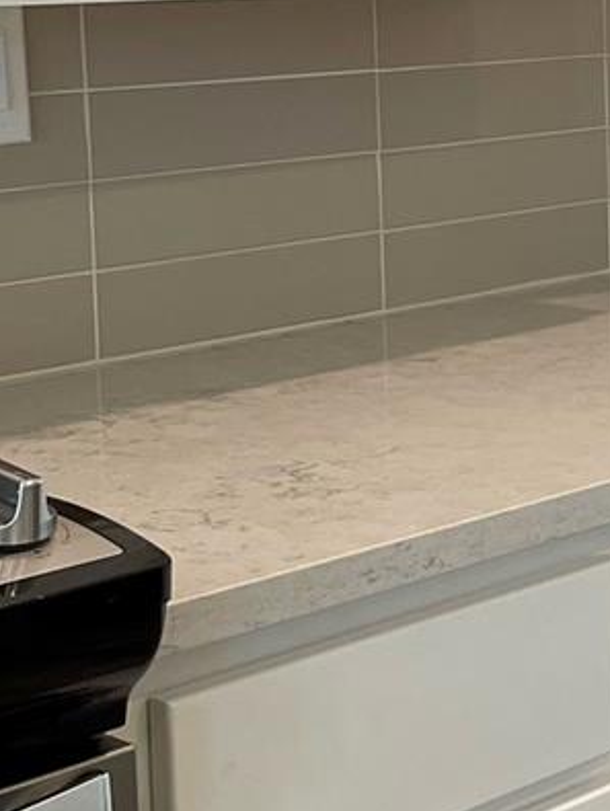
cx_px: 951
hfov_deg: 13.7
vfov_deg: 19.3
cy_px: 195
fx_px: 2369
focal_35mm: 101
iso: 100
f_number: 1.6
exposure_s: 1/120
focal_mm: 4.2
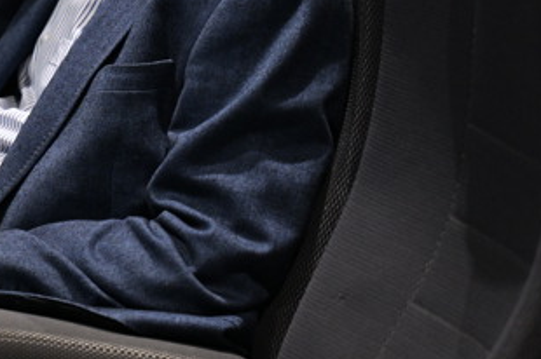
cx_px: 47
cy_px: -7
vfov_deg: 4.4
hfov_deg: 6.6
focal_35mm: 312
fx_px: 4684
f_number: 2.8
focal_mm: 140
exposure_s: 1/200
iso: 3200
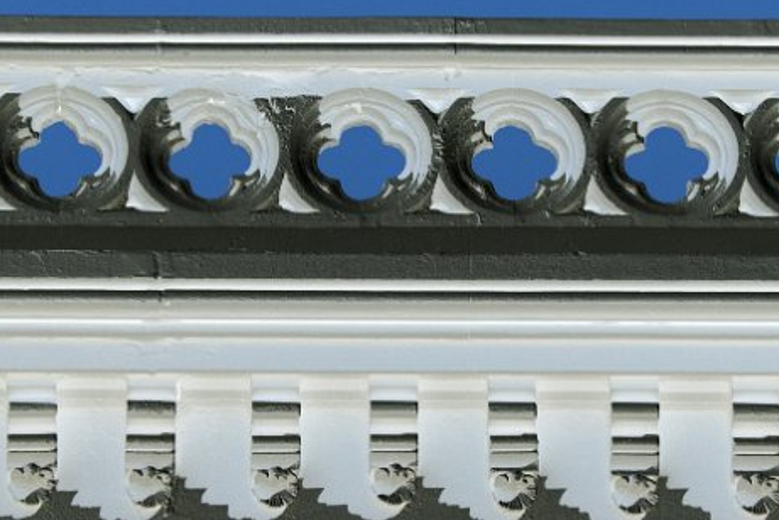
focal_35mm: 323
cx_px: 389
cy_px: 287
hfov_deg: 6.4
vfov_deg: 4.3
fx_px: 6987
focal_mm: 155
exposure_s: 1/250
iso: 100
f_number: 8
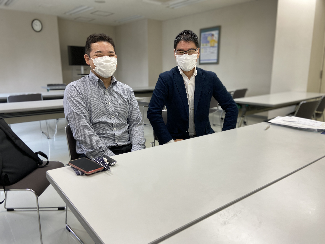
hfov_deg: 67.3
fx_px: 244
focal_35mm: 26
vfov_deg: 53.1
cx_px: 162
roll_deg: -0.2
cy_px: 122
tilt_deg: -12.0
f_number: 1.8
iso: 80
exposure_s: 1/100
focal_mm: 4.25
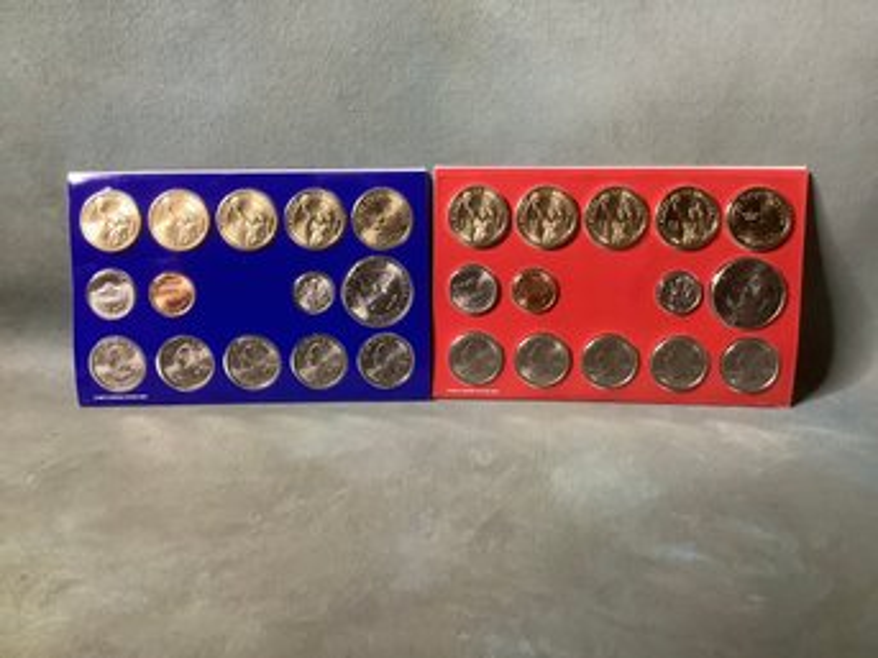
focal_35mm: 31
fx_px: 786
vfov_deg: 45.4
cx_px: 439
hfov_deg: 58.4
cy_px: 329
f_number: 2.4
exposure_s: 1/50
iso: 320
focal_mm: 3.3
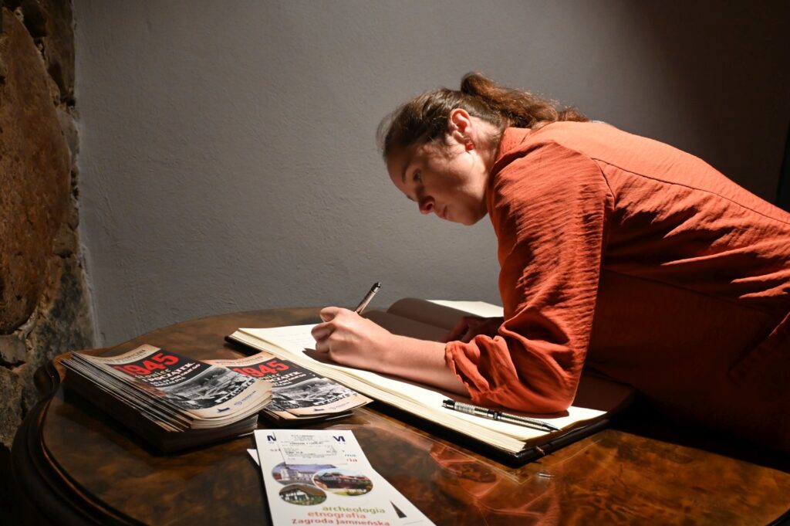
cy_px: 263
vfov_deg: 42.9
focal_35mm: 30
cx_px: 395
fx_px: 669
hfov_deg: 61.1
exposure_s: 1/250
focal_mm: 30.5
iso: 5000
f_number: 8
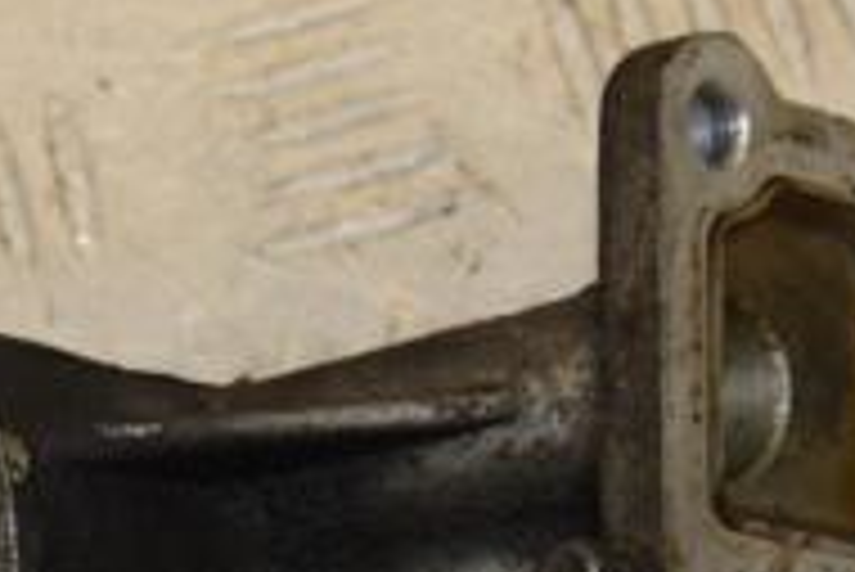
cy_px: 495
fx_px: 6964
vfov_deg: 4.7
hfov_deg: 7.0
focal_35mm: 293
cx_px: 108
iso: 800
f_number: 8
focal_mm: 62
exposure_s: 1/200
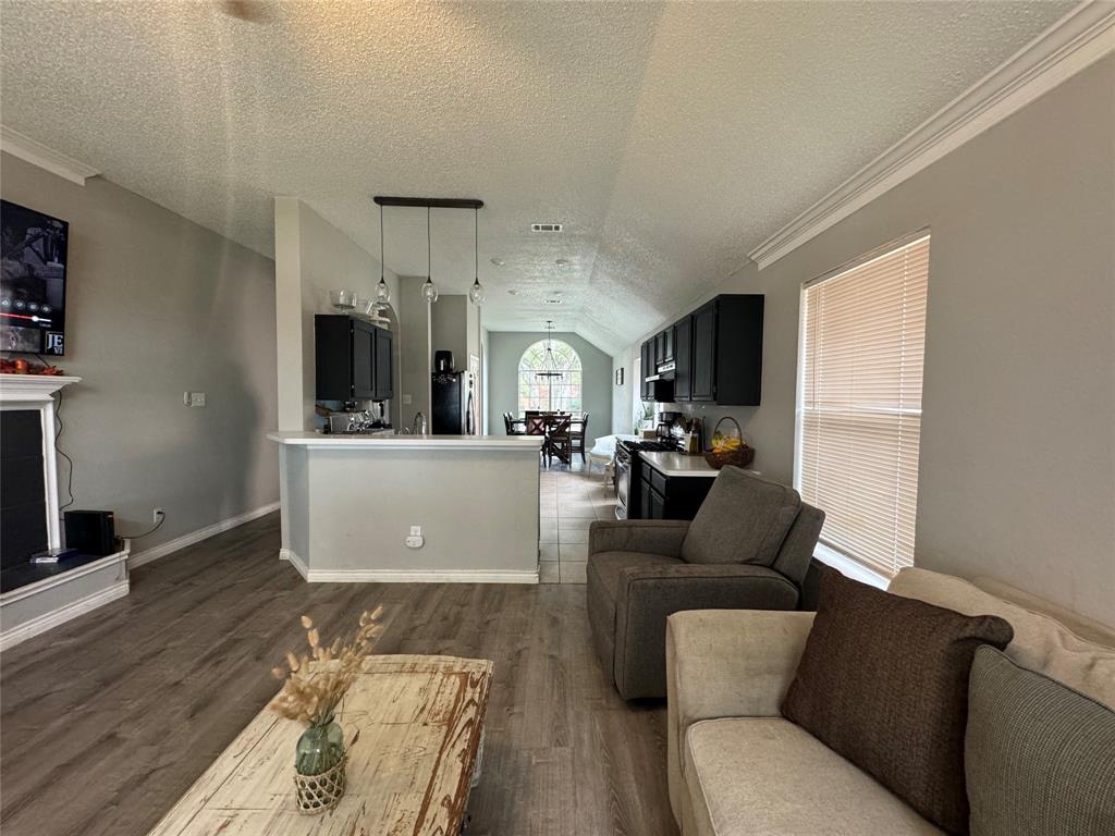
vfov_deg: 85.7
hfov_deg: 102.1
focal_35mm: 14
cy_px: 418
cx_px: 558
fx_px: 451
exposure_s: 1/88
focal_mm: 2.22
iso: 320
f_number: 2.2
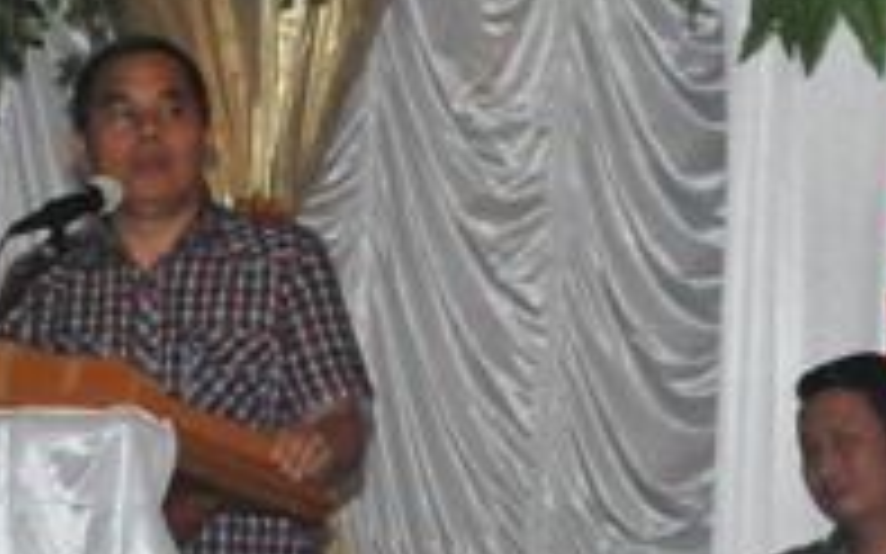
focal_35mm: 228
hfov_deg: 9.1
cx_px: 949
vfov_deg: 5.7
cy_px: 561
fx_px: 5504
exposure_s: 1/60
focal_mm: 46
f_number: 10
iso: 3200
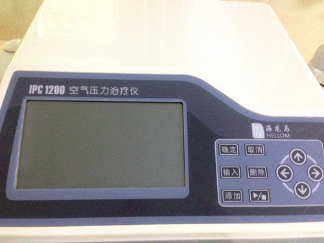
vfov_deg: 42.9
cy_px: 122
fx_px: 309
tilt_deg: -46.2
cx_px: 162
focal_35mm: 33
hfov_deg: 55.4
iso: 320
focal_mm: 4.12
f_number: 2.4
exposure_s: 1/20
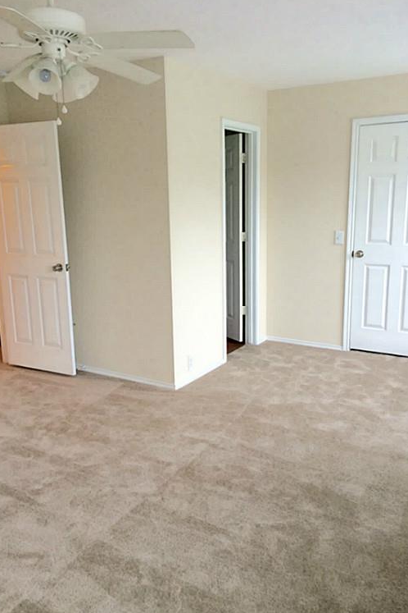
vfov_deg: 60.3
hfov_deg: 42.3
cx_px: 202
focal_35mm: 31
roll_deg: +1.8
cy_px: 306
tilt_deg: -11.6
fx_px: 527
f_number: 2.2
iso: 100
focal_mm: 4.15
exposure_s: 1/33
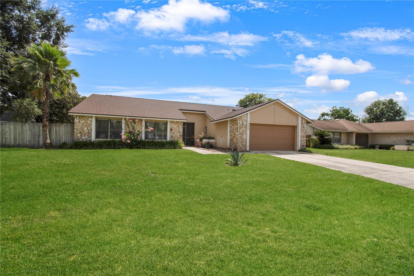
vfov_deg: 77.3
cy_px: 138
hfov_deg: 100.4
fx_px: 172
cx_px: 207
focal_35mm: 15
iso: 100
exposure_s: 1/8000
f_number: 7.1
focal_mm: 10
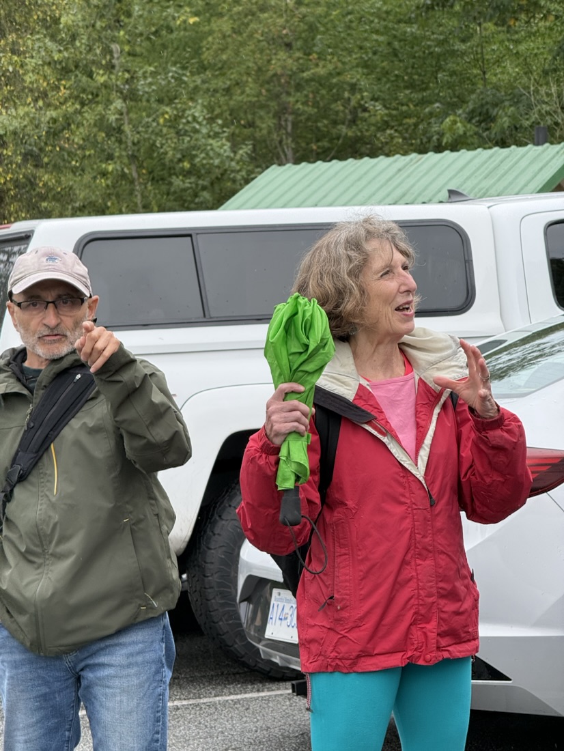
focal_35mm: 120
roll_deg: +2.3
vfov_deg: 16.4
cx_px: 282
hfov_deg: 12.4
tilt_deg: +0.6
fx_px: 2605
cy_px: 376
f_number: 2.8
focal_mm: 15.66
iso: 50
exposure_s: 1/490
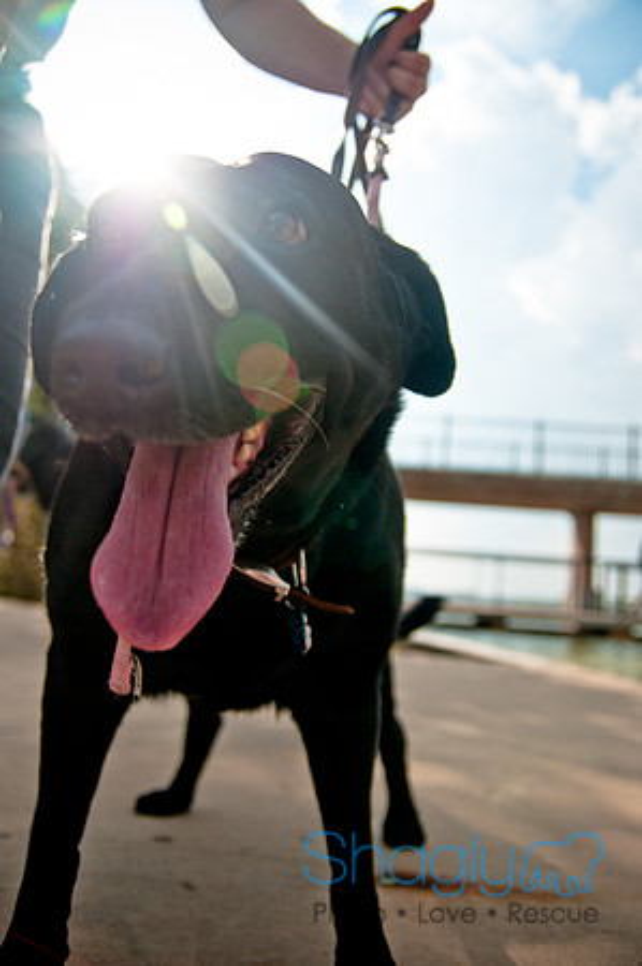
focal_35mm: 30
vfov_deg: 62.0
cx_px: 321
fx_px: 804
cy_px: 483
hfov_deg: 43.5
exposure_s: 1/8000
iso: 400
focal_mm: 20
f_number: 2.8
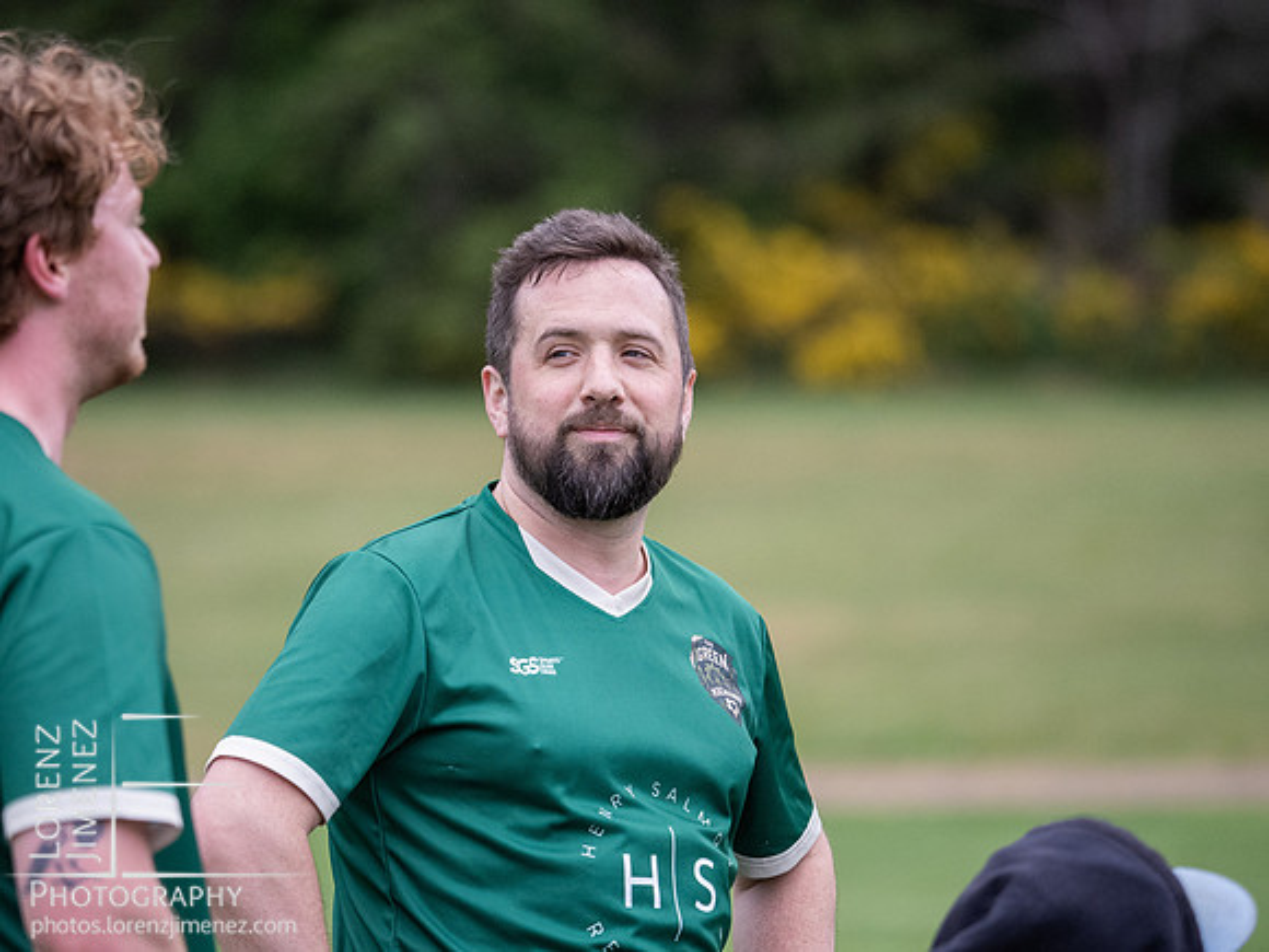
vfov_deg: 5.0
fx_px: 10998
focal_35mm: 300
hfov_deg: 6.6
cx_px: 634
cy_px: 476
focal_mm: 150
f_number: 2.8
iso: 1250
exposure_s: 1/1250
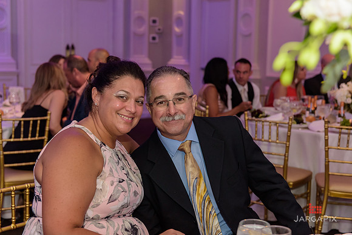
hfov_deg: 36.2
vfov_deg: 24.6
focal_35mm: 55
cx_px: 176
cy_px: 118
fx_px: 538
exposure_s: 1/125
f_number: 3.2
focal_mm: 55
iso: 1600
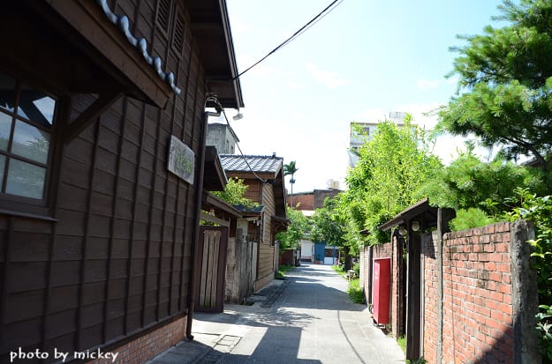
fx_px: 413
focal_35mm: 27
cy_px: 182
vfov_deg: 47.7
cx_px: 276
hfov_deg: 67.5
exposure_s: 1/2000
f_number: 5
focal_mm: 18
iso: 800
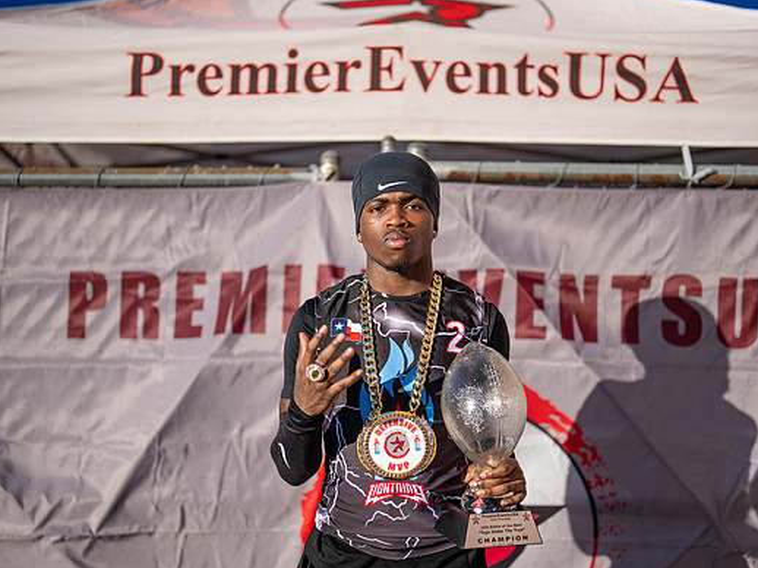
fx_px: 1357
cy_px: 302
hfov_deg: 31.2
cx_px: 391
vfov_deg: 23.6
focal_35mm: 62
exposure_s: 1/12800
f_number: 1.2
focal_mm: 50
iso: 100
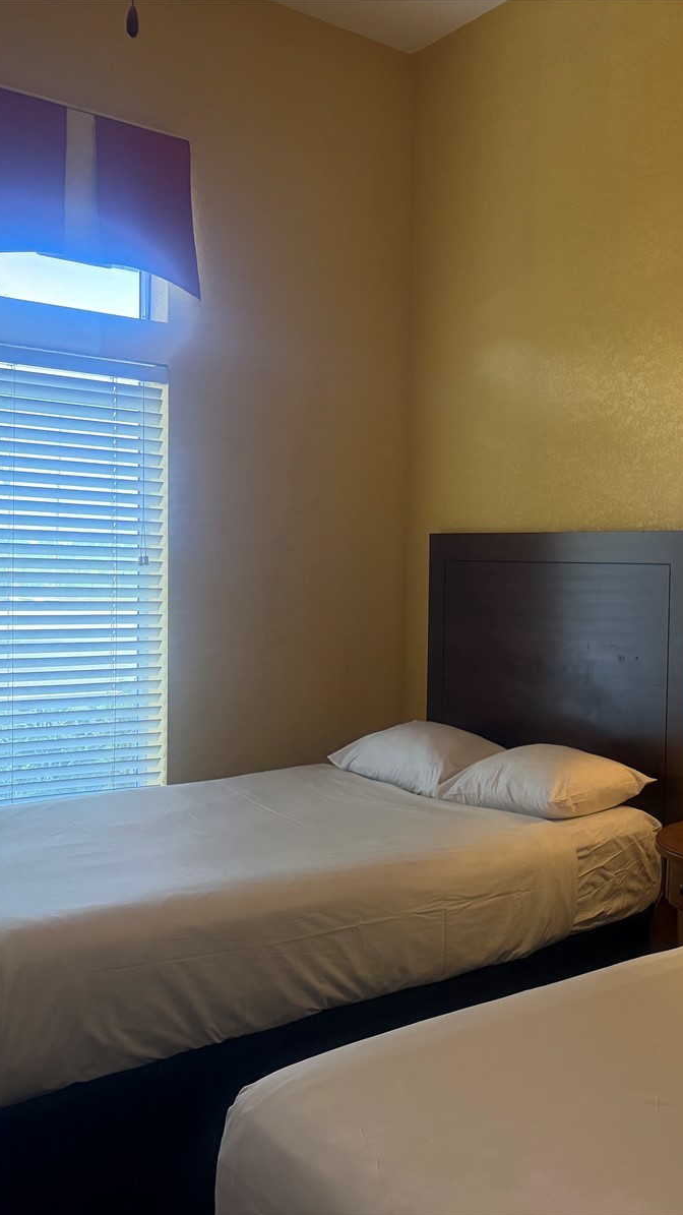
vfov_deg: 56.6
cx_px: 693
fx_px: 1127
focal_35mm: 35
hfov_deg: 31.1
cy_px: 608
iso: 250
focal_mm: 6.76
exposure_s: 1/120
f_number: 1.78
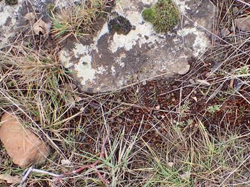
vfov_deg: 29.5
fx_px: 354
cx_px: 192
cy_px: 118
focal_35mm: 49
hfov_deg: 37.8
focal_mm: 5.5
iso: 100
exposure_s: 1/200
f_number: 2.3
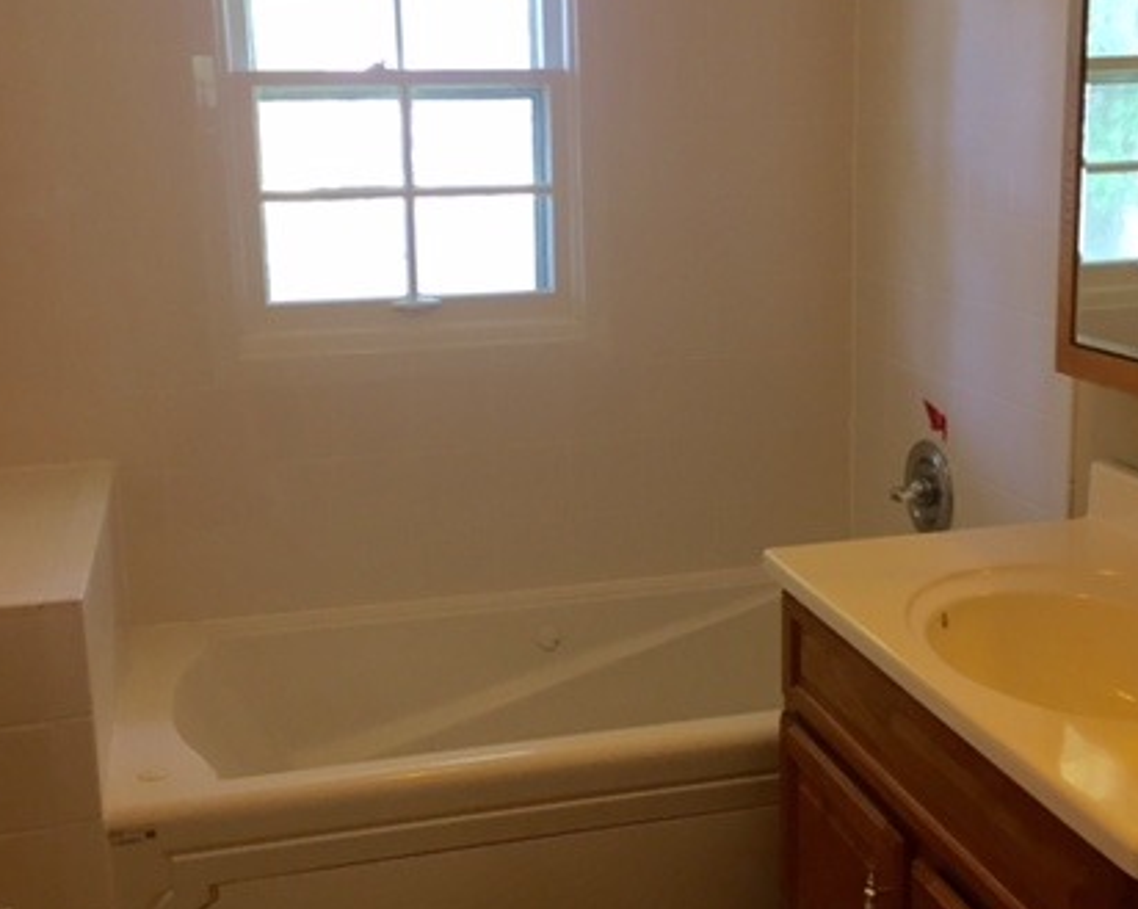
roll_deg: +1.3
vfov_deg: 34.1
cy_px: 412
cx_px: 619
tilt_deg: -14.2
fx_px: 1481
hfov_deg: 42.0
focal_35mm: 44
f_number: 2.2
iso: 80
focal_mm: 4.15
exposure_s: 1/30
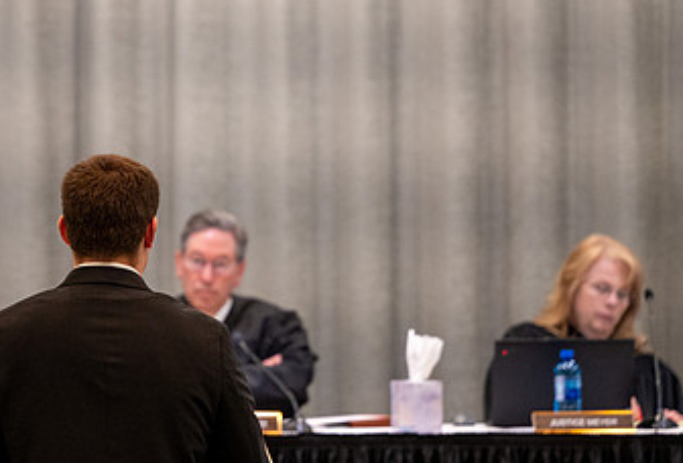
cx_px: 166
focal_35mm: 283
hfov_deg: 7.2
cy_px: 84
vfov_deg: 4.9
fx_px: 5398
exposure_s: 1/200
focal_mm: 140
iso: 2000
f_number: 2.8
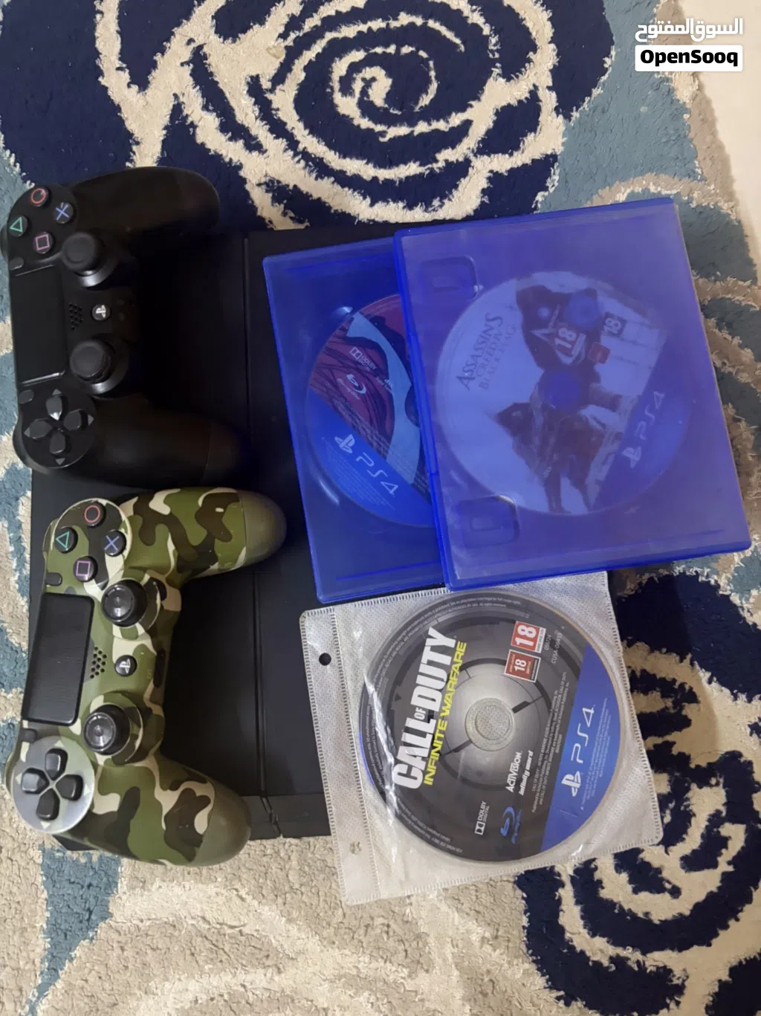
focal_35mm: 26
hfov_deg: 53.0
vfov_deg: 67.3
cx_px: 380
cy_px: 508
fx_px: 763
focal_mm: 5.96
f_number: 1.6
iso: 640
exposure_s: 1/25
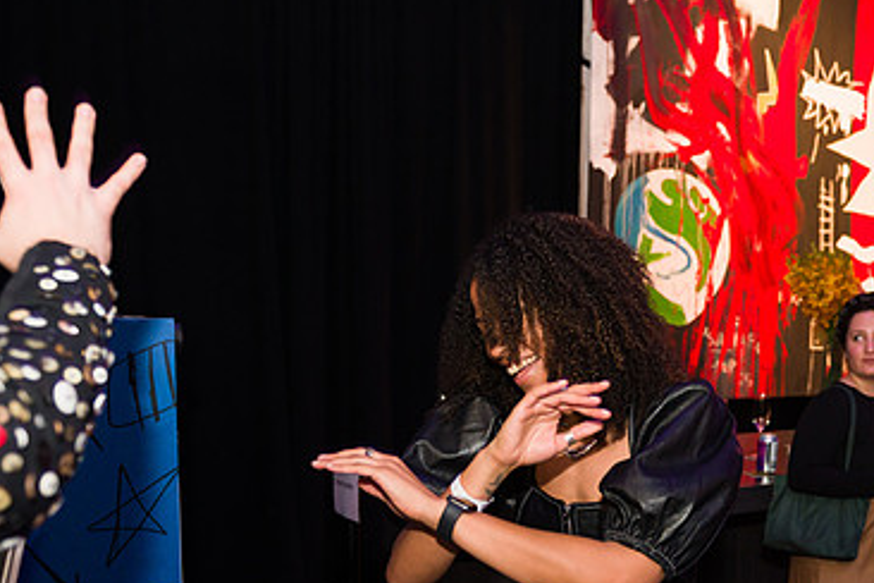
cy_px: 428
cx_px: 516
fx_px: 922
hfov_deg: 50.4
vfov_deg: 34.4
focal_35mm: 38
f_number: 3.2
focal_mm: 24
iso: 1600
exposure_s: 1/160
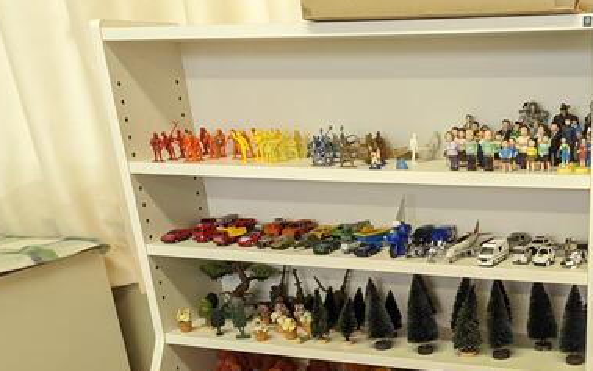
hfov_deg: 39.7
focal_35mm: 47
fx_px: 760
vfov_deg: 25.5
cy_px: 406
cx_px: 529
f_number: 1.85
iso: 863
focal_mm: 6.81
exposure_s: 1/120
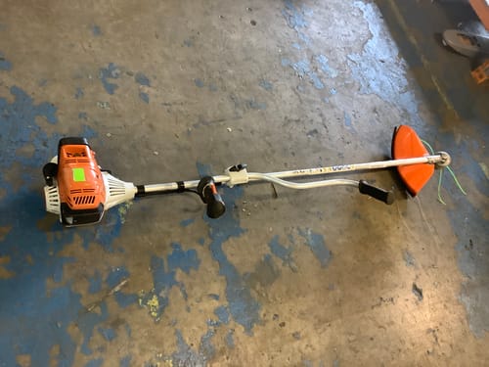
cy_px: 184
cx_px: 244
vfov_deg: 45.4
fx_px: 438
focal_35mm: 31
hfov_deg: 58.4
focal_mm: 3.3
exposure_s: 1/33
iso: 320
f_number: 2.4
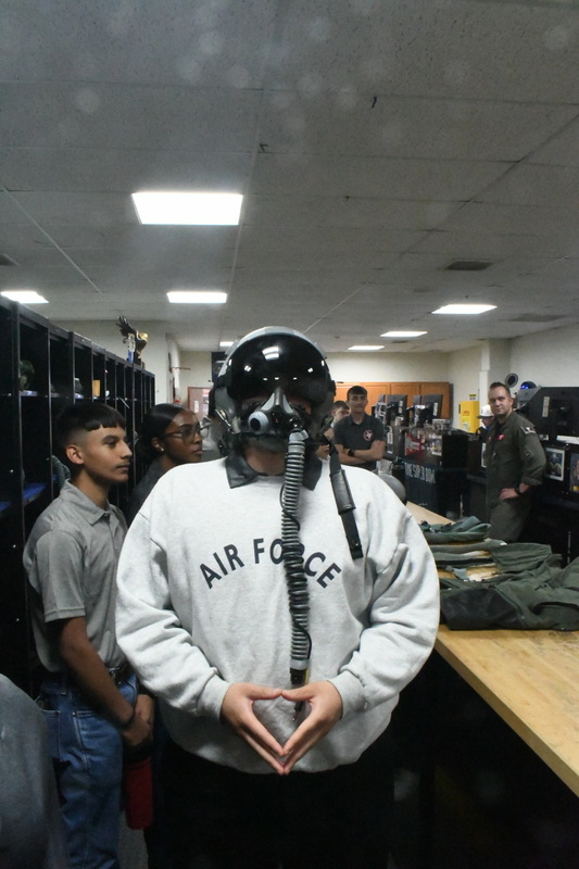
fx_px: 652
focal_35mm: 27
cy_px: 434
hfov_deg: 47.9
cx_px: 290
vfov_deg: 67.4
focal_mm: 18
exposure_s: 1/30
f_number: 22
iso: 25600
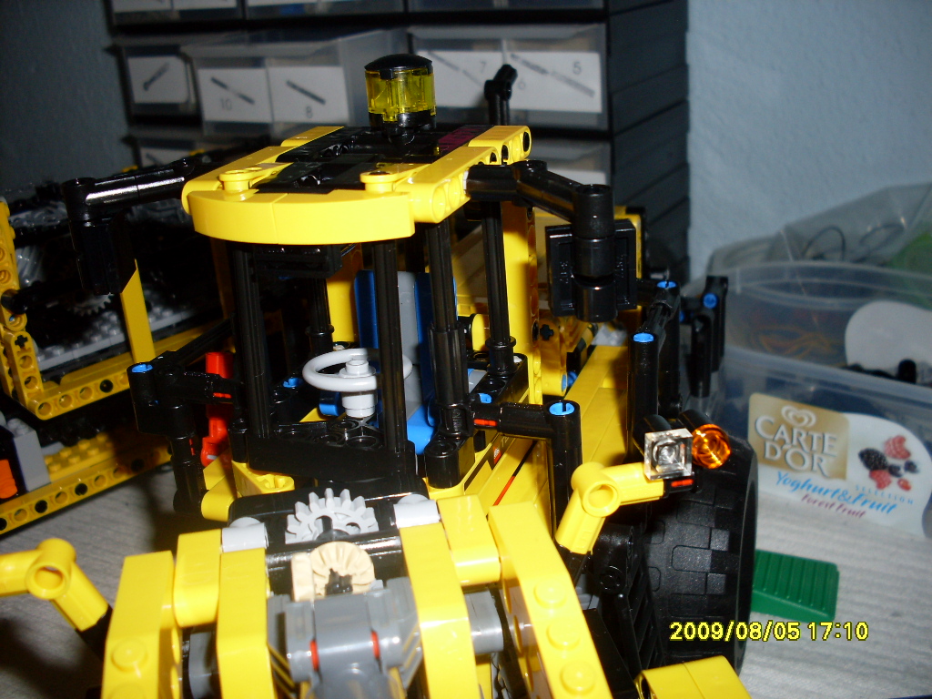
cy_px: 350
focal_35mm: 38
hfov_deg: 49.0
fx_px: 1023
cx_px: 466
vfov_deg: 37.7
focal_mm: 6.3
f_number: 2.8
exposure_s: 1/45
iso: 100
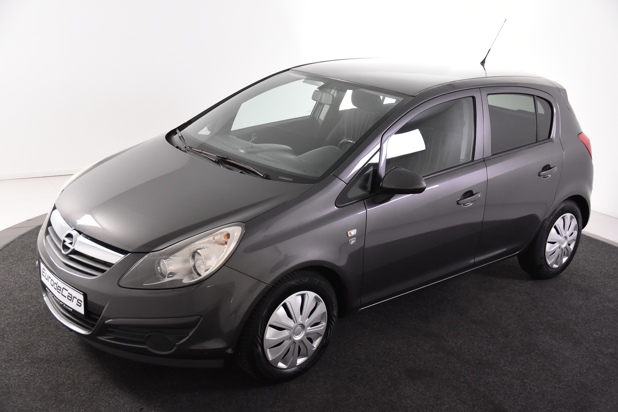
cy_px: 206
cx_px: 309
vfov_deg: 31.9
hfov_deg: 46.4
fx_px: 721
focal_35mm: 42
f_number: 4.5
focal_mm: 28
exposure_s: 1/80
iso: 1600
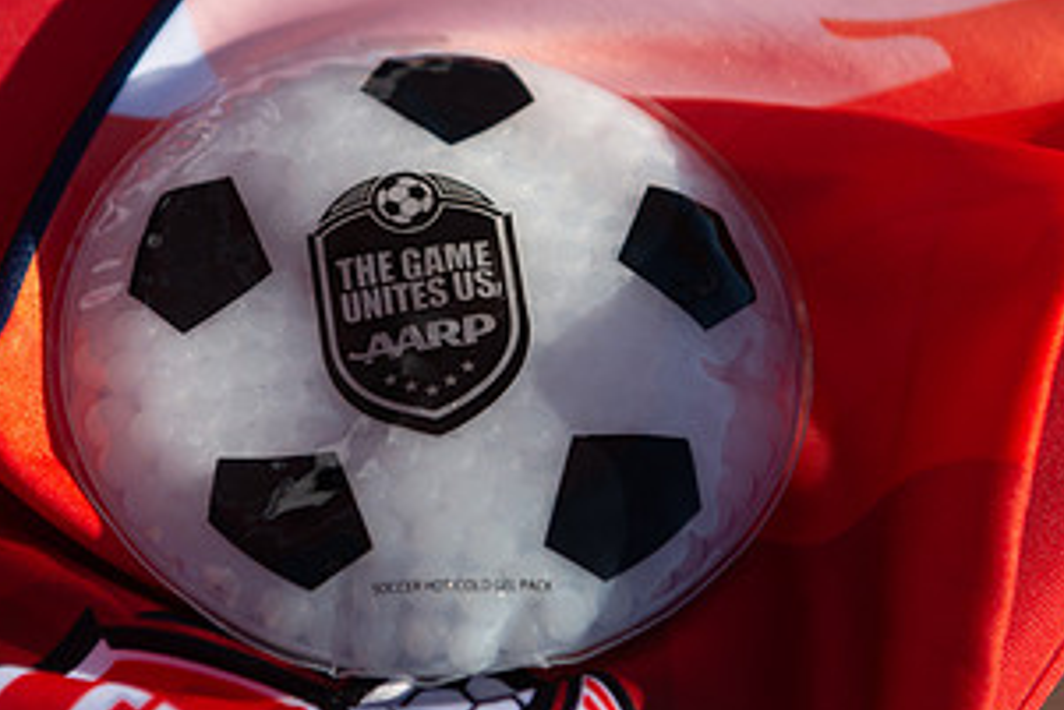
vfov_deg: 10.2
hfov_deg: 15.2
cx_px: 375
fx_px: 3992
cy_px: 277
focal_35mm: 135
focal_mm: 70
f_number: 4
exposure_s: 1/2500
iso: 200
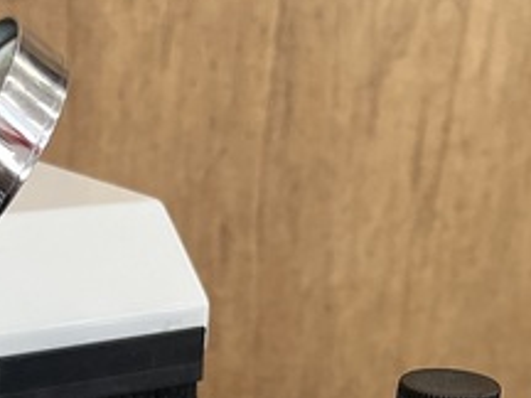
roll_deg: -0.2
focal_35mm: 77
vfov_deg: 17.5
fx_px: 1181
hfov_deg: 24.4
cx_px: 20
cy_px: 572
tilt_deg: -29.0
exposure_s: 1/121
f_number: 1.6
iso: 125
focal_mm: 5.1
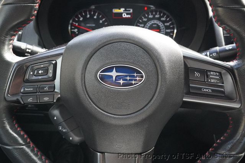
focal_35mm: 34
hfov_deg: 55.1
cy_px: 82
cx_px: 122
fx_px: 235
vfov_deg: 38.3
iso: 6400
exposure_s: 1/250
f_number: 9
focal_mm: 23
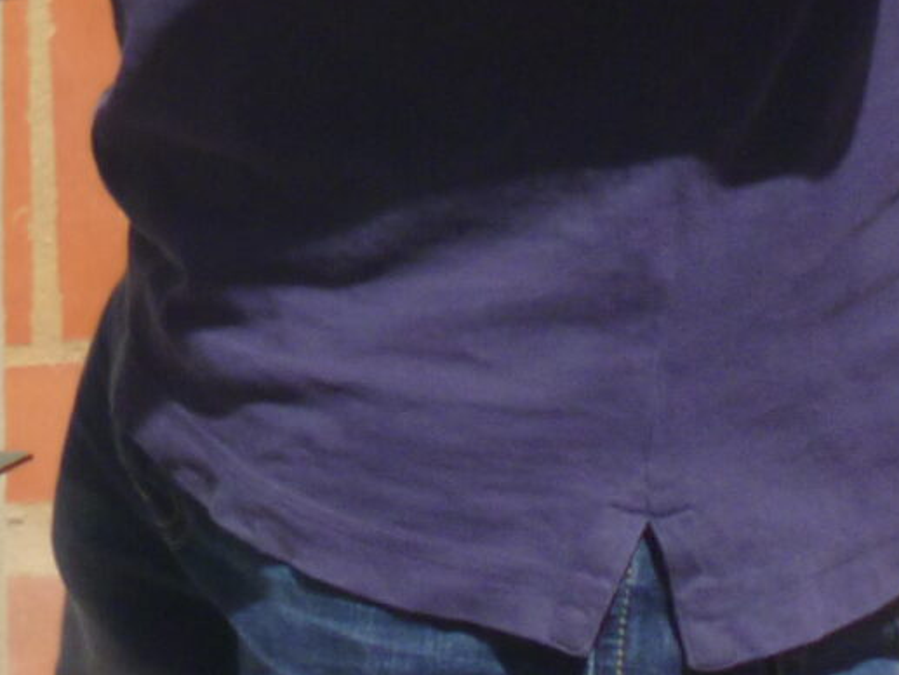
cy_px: -896
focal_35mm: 188
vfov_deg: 7.4
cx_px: -862
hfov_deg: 9.8
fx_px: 4884
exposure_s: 1/125
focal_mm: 6.8
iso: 100
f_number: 10
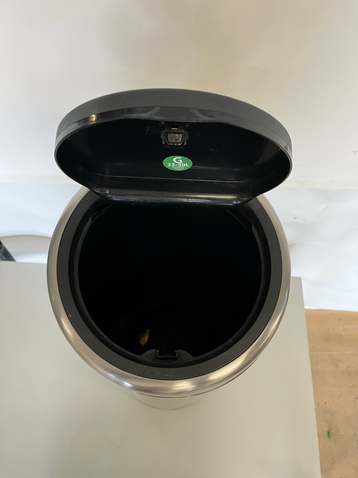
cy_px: 239
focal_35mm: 26
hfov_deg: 53.0
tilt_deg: -64.1
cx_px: 179
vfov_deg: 67.3
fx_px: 359
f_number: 1.6
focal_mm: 5.1
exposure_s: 1/50
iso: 64
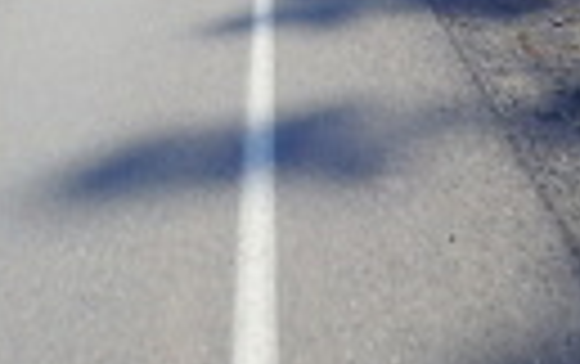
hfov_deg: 18.1
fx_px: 1820
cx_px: 283
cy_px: -115
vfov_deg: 11.1
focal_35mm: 115
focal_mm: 5
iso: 125
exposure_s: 1/125
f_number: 11
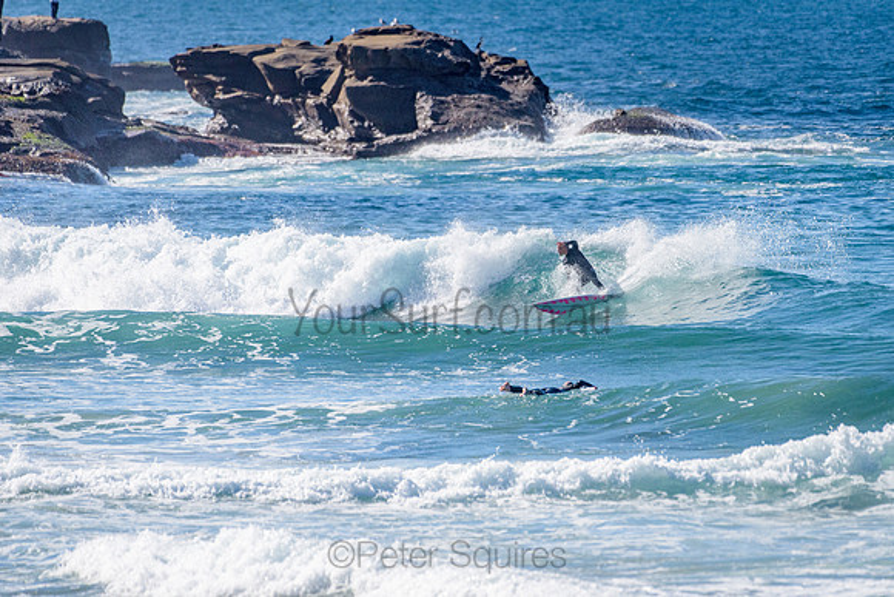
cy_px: 235
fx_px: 15232
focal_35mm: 613
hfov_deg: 3.4
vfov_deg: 2.2
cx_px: 520
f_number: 5.6
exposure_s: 1/8000
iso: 500
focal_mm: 500
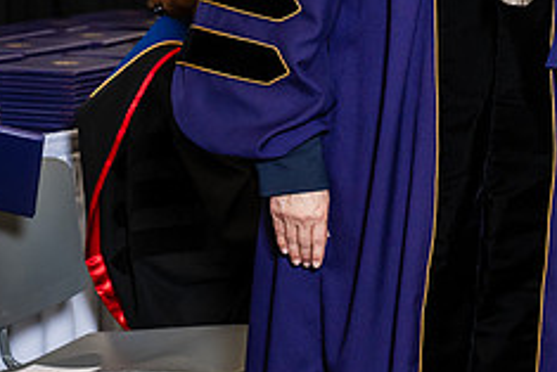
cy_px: -15
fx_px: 2523
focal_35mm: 163
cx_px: 557
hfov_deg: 12.4
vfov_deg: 8.4
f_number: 4.5
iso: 1250
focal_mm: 66
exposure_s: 1/200
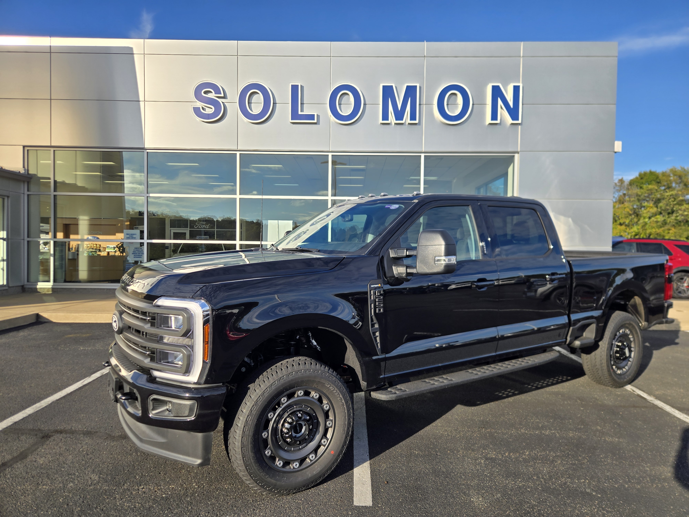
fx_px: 458
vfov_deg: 58.9
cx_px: 344
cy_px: 258
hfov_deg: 73.9
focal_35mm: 23
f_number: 1.8
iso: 25
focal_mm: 5.4
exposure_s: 1/2352
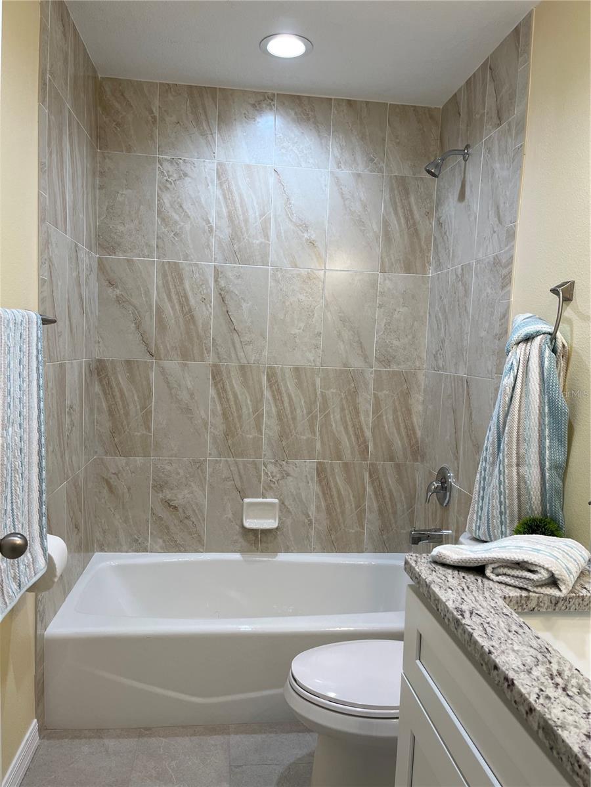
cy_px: 394
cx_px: 296
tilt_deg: -4.6
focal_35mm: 26
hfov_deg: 53.1
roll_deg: -2.0
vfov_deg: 67.3
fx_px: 592
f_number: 1.6
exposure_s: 1/120
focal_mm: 5.1
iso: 40
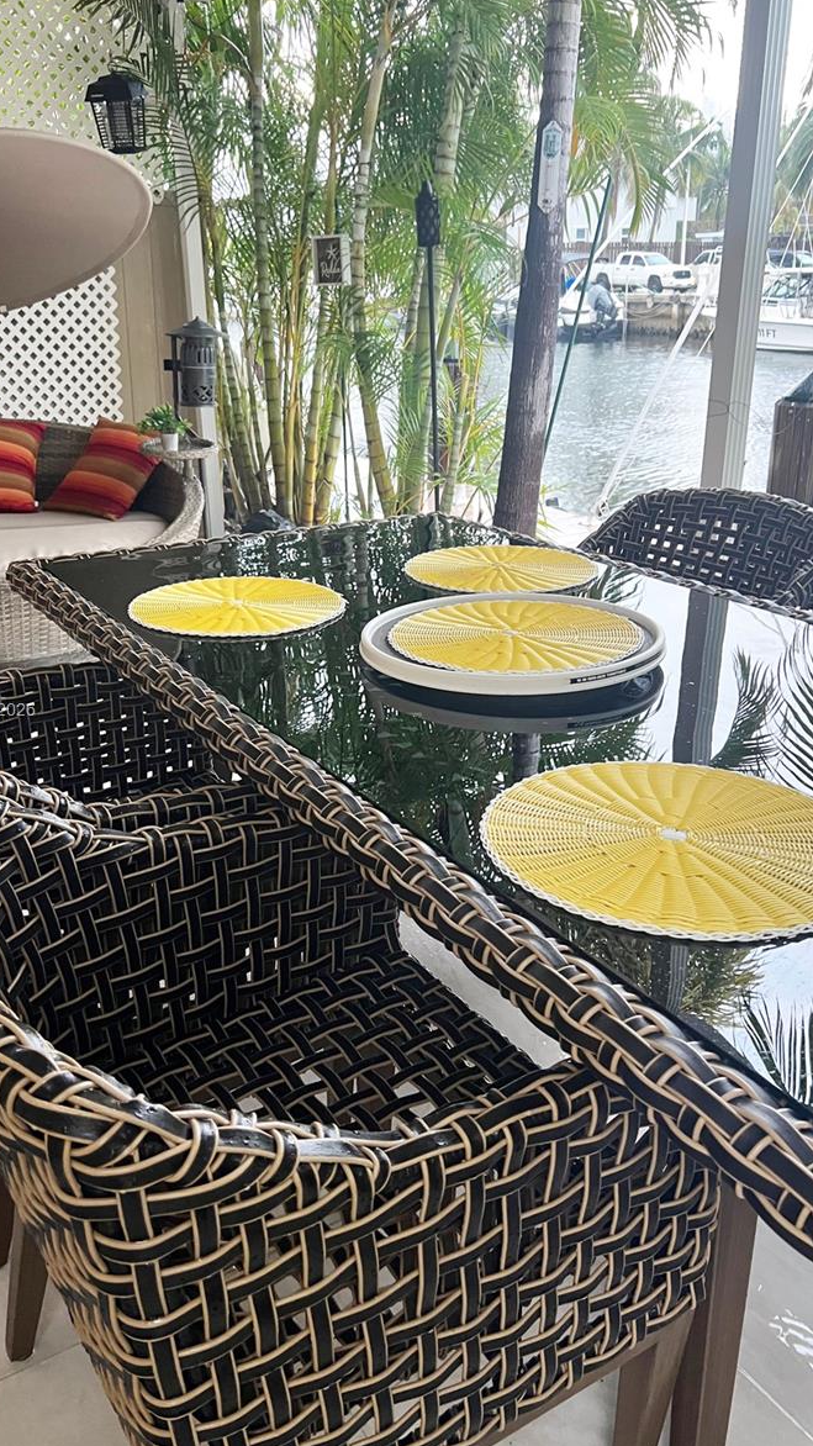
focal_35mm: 29
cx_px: 363
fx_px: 1112
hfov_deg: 40.1
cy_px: 712
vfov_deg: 66.1
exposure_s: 1/60
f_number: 1.5
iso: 250
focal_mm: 5.7
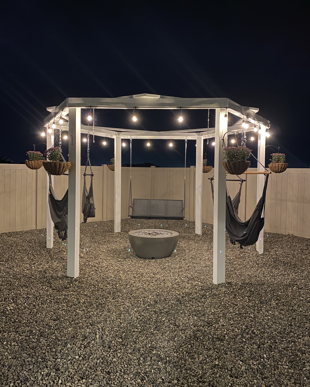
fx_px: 321
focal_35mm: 28
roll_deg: -1.5
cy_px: 183
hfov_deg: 51.5
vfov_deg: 62.2
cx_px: 155
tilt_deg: -1.0
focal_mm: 4.25
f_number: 1.8
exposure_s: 1/15
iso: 500
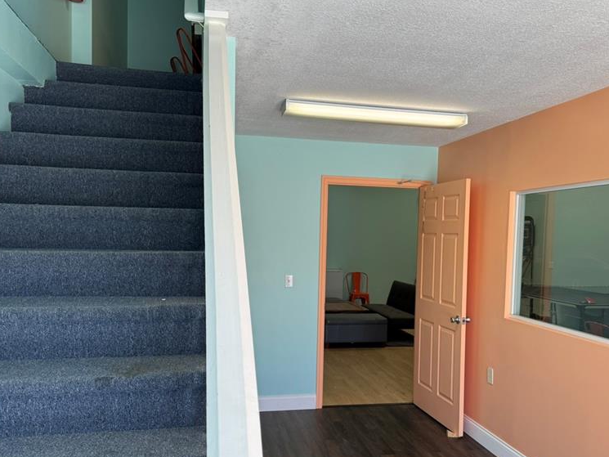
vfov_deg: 42.9
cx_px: 343
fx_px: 581
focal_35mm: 33
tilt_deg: -2.3
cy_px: 259
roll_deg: -1.7
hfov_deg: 55.2
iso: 50
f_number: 1.78
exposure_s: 1/131
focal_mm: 6.76
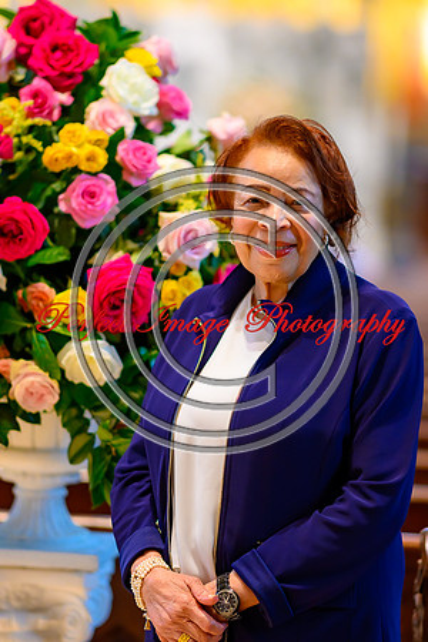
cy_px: 321
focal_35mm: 157
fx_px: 2800
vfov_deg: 13.1
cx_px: 214
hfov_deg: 8.7
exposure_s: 1/125
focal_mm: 105
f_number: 1.4
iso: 640
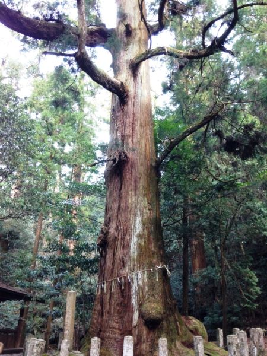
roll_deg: -2.9
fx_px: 339
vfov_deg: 55.4
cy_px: 178
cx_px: 134
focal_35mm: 33
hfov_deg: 42.9
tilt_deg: +26.2
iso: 200
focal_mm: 4.12
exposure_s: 1/20
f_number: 2.4
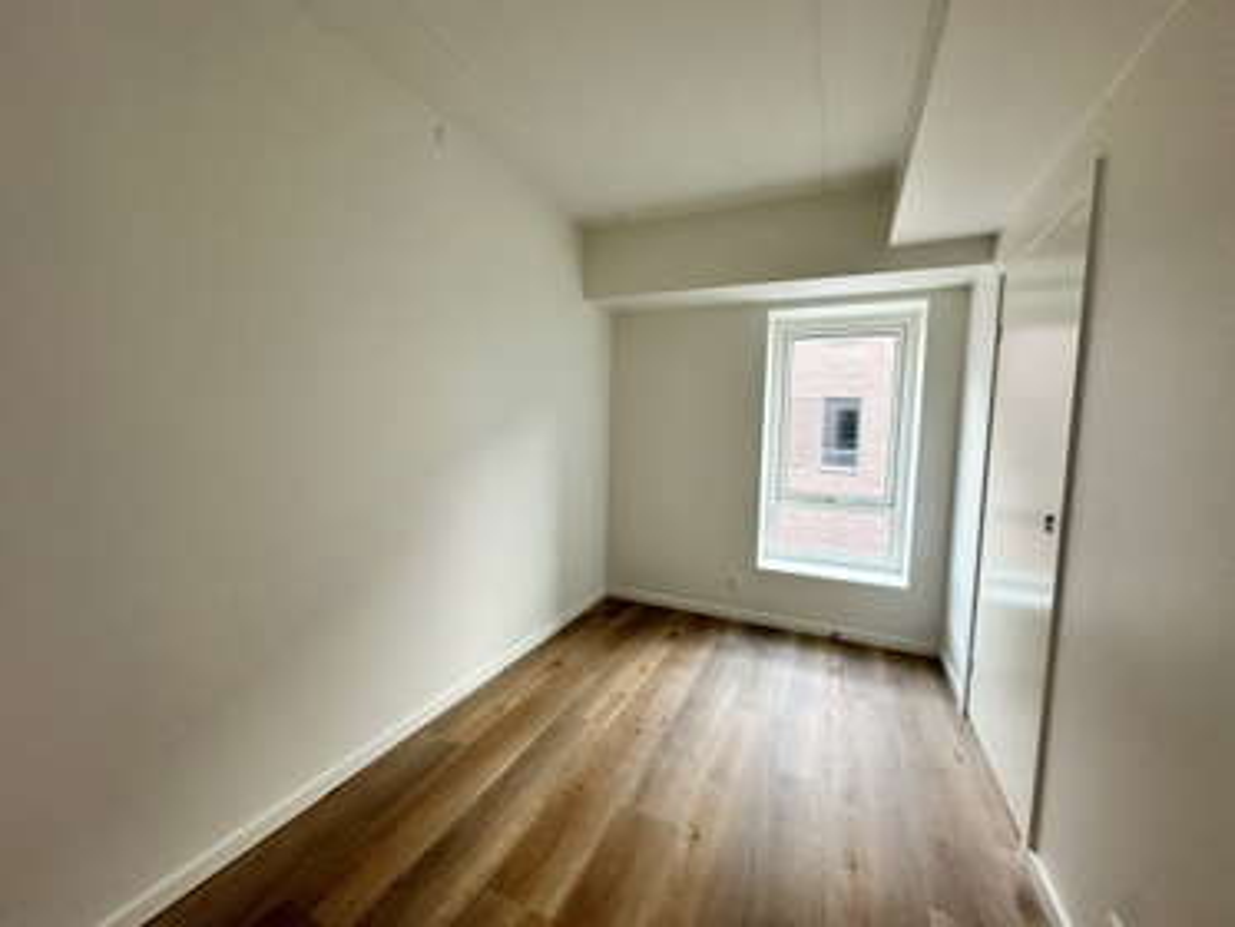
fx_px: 500
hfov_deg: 102.0
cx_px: 618
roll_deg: -1.3
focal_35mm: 14
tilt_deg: -4.9
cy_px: 464
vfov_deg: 85.7
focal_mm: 2.22
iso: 250
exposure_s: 1/50
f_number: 2.2
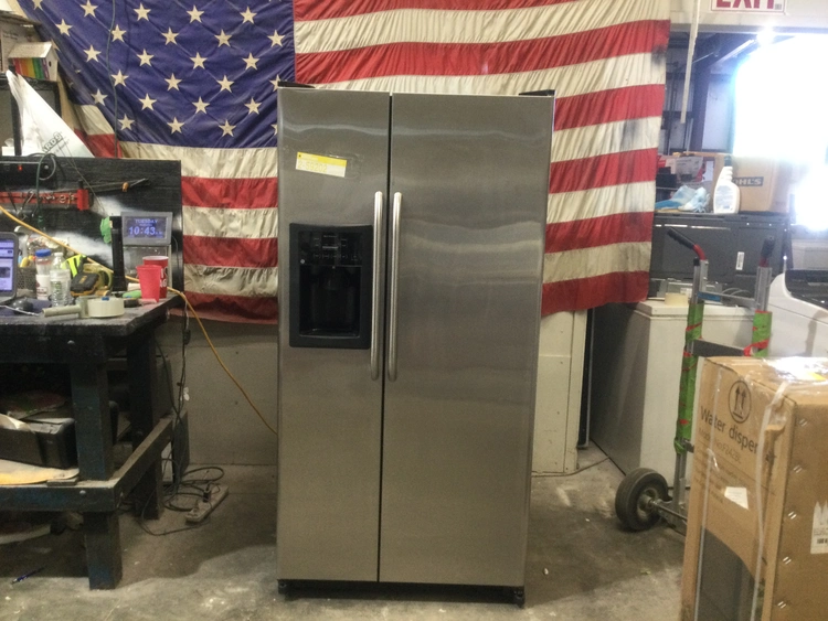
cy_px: 310
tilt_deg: -9.7
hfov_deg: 58.3
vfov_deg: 45.5
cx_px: 414
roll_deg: -1.8
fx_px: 742
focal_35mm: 31
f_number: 2.4
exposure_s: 1/30
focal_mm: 3.3
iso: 125
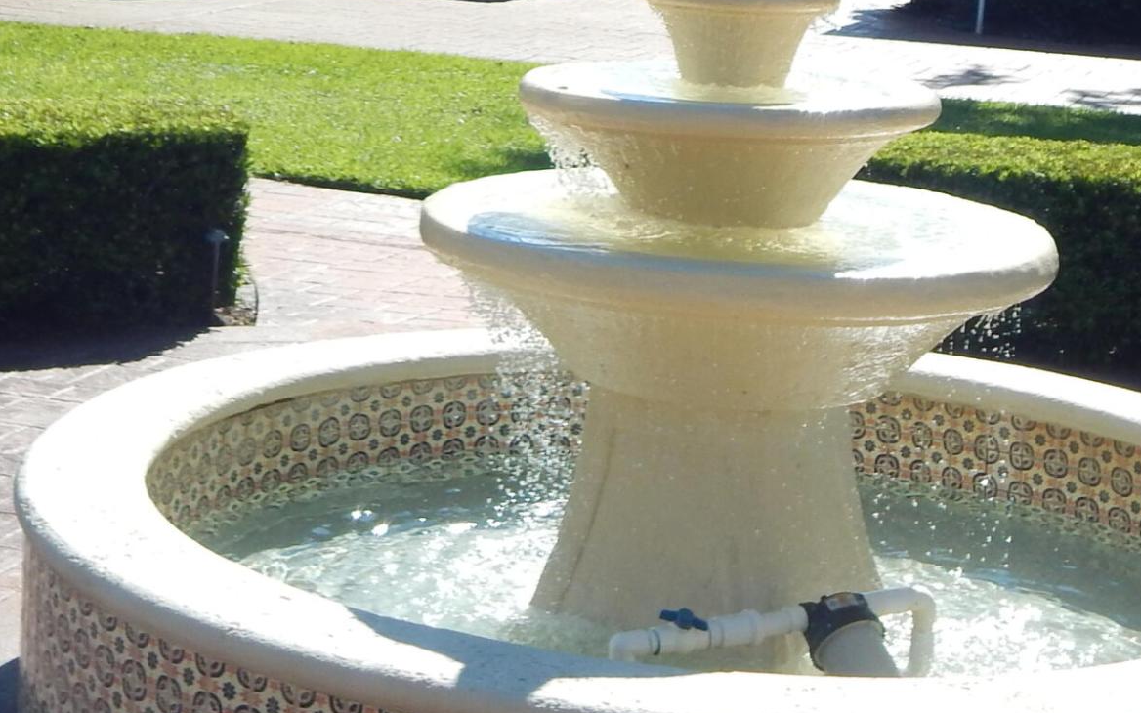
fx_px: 2519
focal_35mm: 81
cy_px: -159
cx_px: 452
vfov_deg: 15.5
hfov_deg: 25.5
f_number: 3.2
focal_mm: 5.6
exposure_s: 1/1000
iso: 125
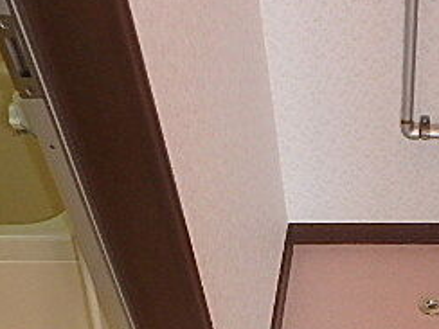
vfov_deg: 24.2
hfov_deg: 33.6
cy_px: 392
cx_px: 371
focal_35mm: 55
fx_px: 698
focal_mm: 3.7
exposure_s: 1/30
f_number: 3.5
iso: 400
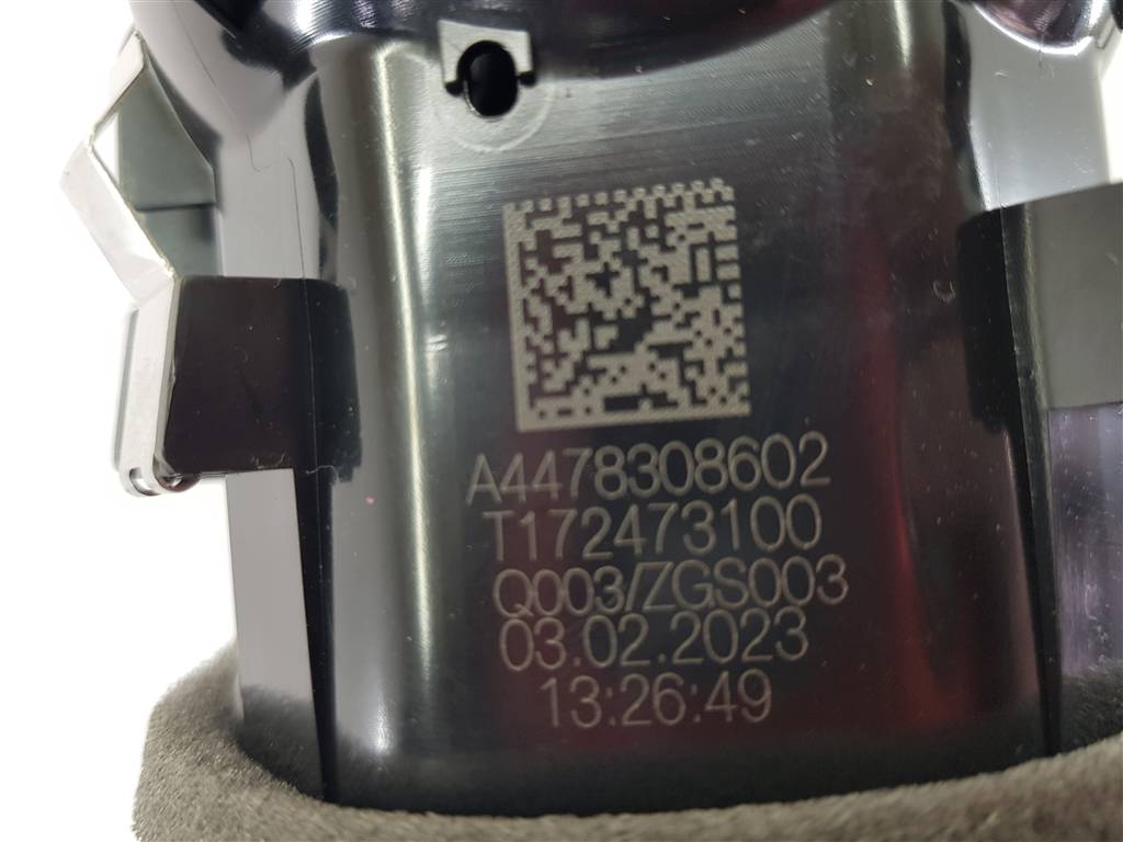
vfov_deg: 53.1
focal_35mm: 26
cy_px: 421
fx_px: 843
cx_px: 562
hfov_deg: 67.3
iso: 50
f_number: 1.7
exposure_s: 1/50
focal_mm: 4.2
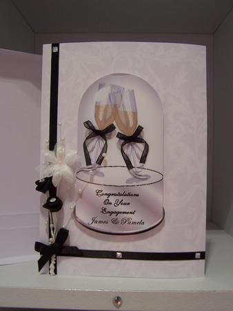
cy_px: 156
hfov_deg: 37.8
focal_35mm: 38
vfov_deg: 49.0
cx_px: 116
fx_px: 341
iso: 140
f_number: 2.8
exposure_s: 1/30
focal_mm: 6.3
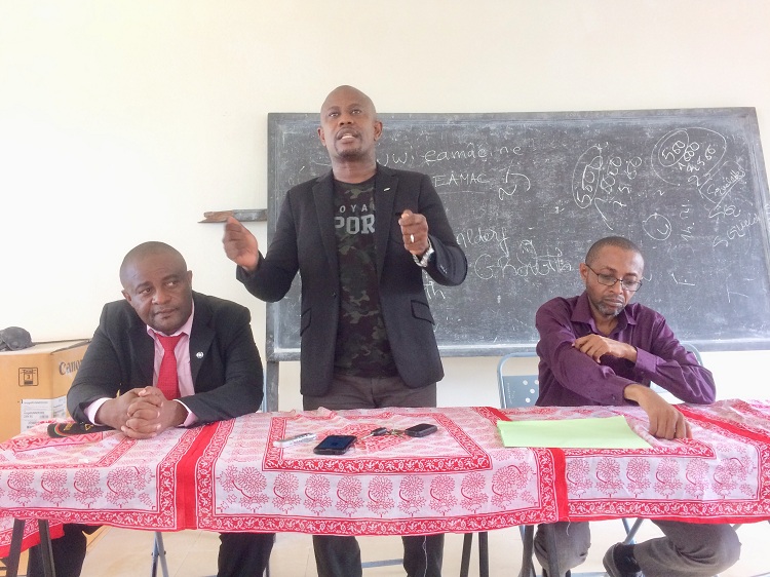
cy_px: 288
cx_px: 385
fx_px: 645
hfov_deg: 61.7
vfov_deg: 48.2
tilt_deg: -1.2
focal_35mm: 29
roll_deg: +1.0
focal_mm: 4.15
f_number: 2.2
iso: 160
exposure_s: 1/33
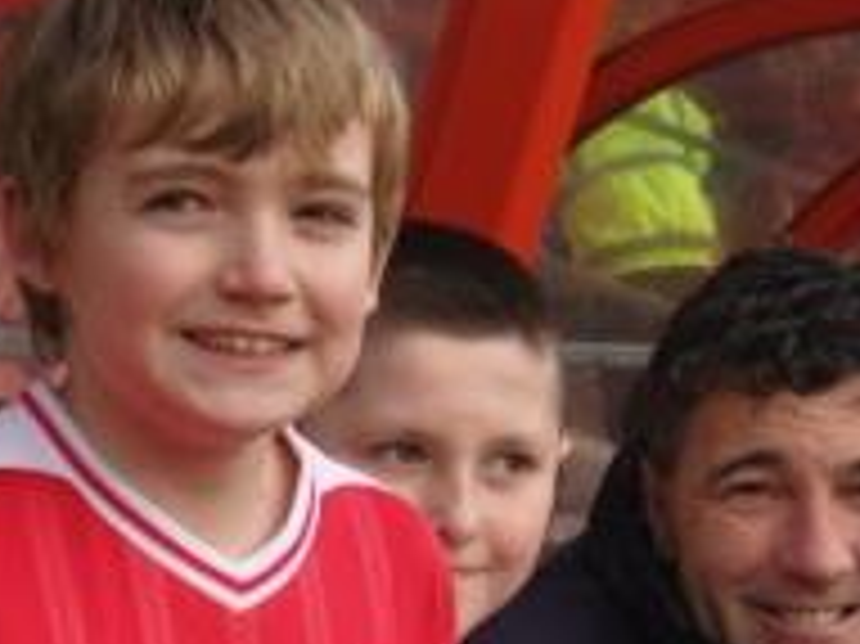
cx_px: 360
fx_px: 4246
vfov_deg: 8.6
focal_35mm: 171
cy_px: 572
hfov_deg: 11.6
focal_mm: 15.6
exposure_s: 1/160
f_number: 4.2
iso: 100
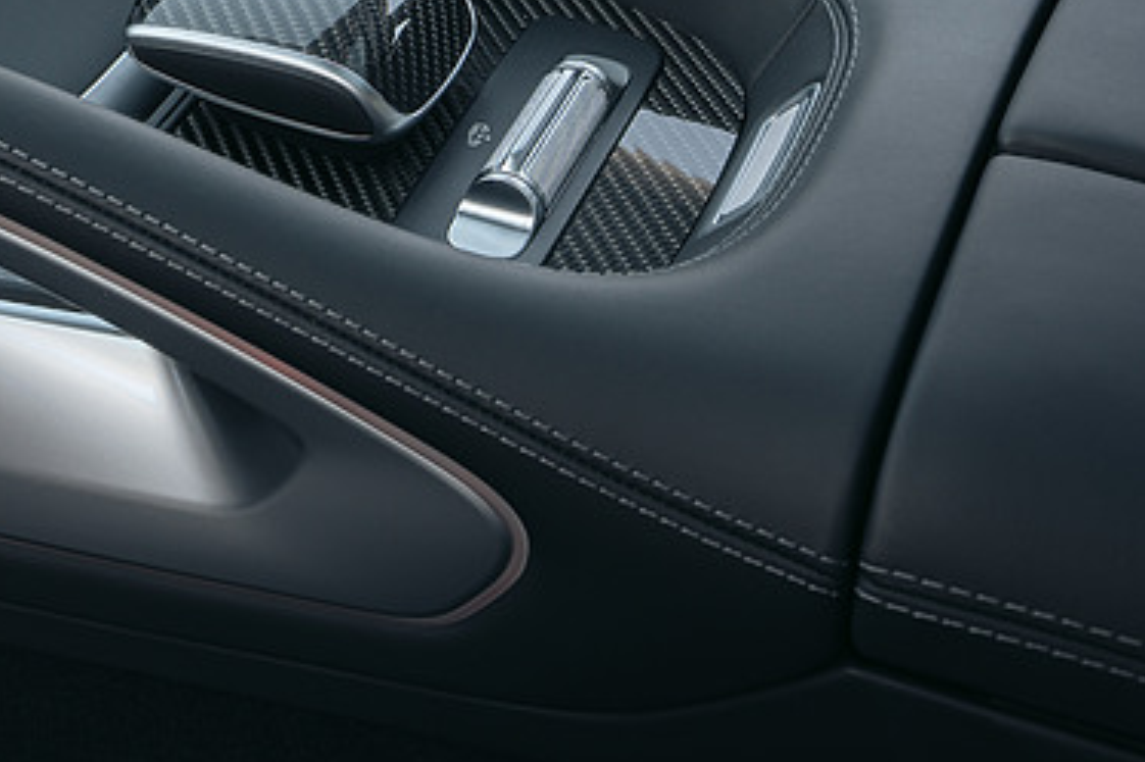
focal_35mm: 73
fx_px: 2321
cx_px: 220
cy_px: 67
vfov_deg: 18.3
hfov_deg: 27.1
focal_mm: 35
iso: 250
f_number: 6.3
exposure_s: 1/30
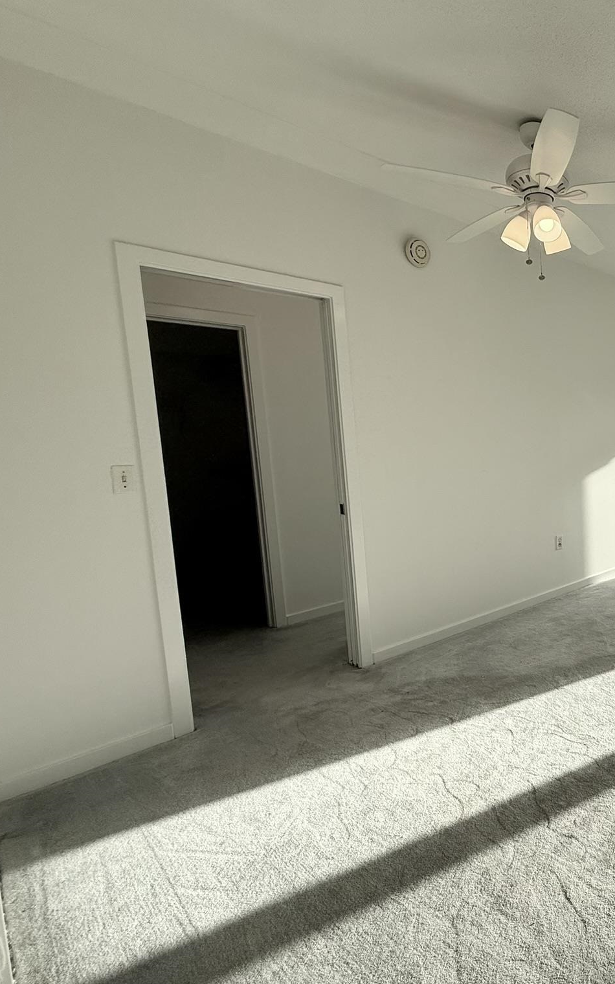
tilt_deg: -5.3
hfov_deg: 48.4
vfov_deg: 85.1
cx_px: 624
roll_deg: +1.2
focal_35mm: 20
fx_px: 536
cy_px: 489
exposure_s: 1/613
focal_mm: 2.22
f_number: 2.2
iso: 50
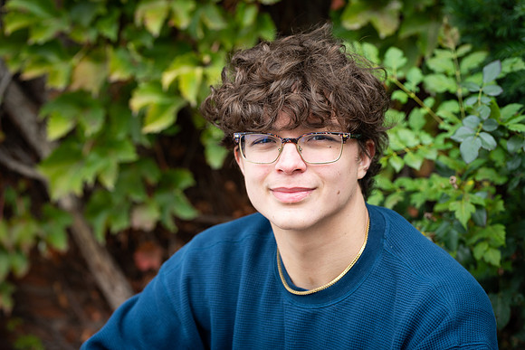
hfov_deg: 23.9
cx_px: 262
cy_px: 175
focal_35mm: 85
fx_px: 1240
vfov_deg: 16.1
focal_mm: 85
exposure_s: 1/125
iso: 160
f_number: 3.5
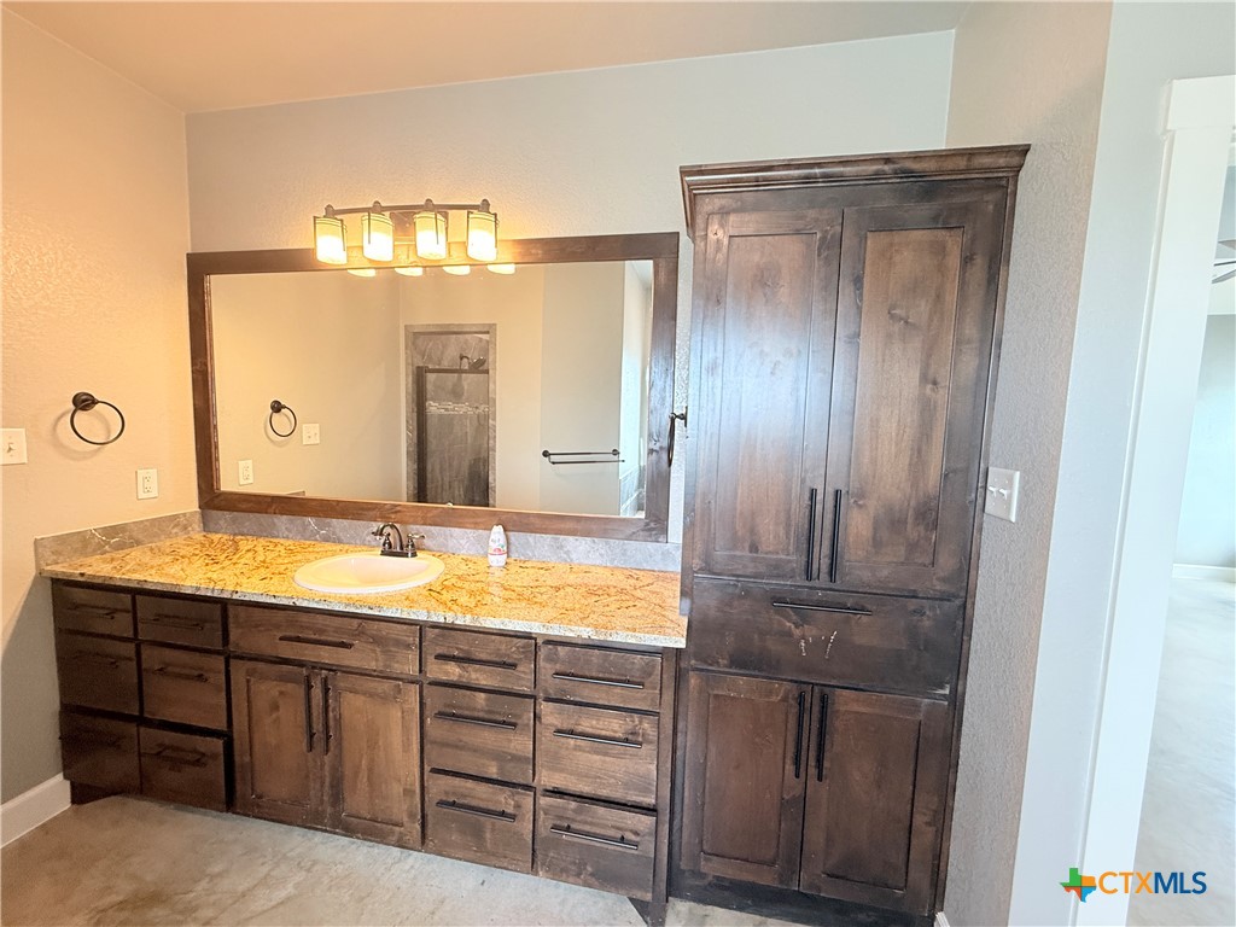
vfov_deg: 85.7
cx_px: 618
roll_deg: -1.3
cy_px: 464
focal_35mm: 14
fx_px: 500
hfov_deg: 102.1
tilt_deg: -4.5
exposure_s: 1/60
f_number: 2.2
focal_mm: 2.22
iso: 250
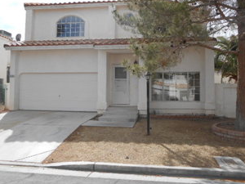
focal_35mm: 30
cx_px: 127
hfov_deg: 59.9
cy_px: 83
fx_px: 212
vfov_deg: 46.7
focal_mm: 4.6
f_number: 3.5
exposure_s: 1/800
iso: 80
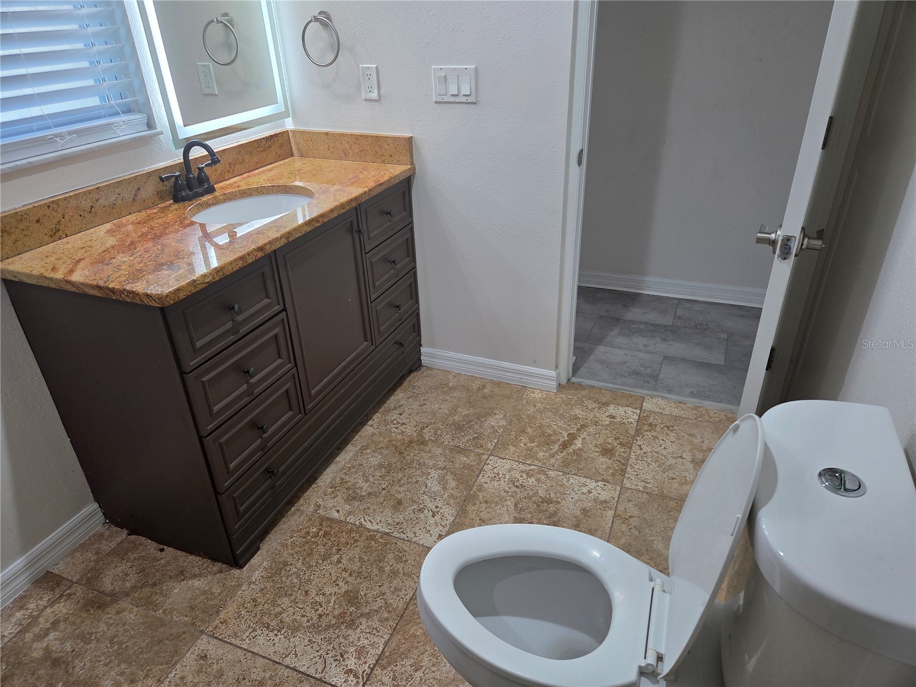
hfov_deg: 73.9
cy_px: 344
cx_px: 458
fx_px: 609
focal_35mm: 23
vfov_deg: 58.9
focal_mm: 5.4
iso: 100
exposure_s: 1/120
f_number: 1.8
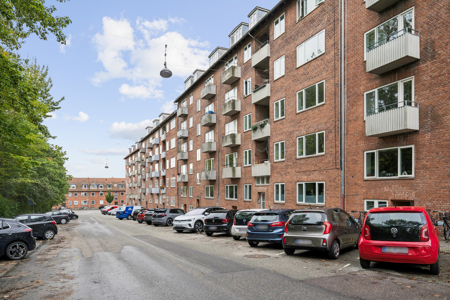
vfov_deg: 56.1
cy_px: 150
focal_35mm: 22
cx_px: 225
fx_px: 281
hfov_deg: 77.3
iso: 250
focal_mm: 22.5
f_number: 6.3
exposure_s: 1/320
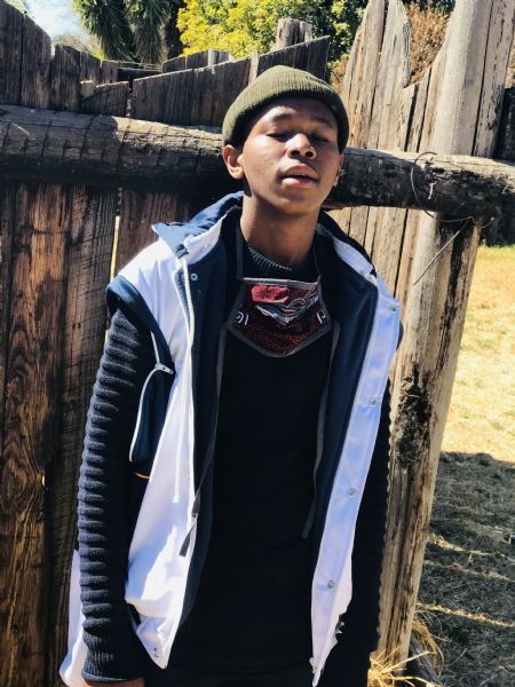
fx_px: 1131
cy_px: 344
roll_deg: -3.9
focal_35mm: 57
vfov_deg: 33.8
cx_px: 258
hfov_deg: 25.7
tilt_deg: -11.5
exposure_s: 1/285
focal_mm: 6.6
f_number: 2.8
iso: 20
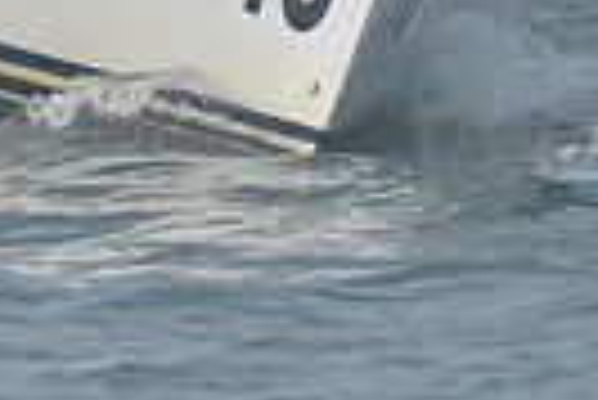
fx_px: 17361
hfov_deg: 2.0
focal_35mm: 1044
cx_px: 180
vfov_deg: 1.3
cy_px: -83
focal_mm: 240
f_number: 10
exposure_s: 1/1000
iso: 280
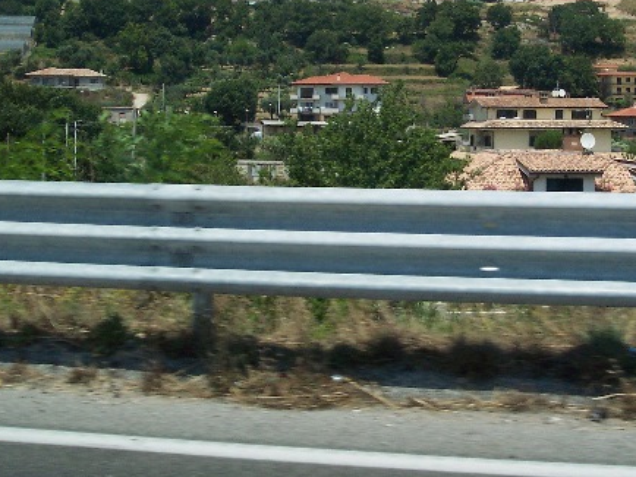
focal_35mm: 70
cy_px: 64
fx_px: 1287
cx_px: 406
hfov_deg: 27.6
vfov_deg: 20.7
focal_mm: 8
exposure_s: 1/700
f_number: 4.8
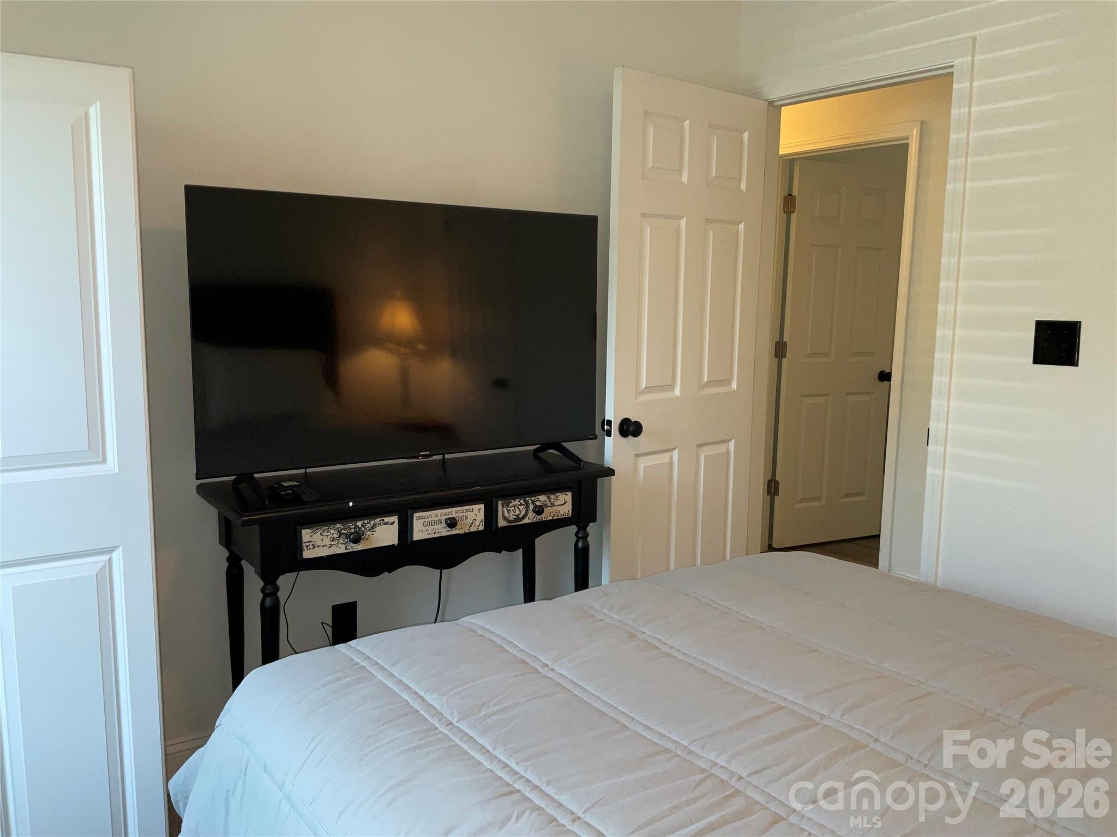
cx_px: 558
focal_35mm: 29
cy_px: 418
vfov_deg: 48.2
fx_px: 936
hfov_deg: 61.7
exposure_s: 1/60
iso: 50
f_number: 1.8
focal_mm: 3
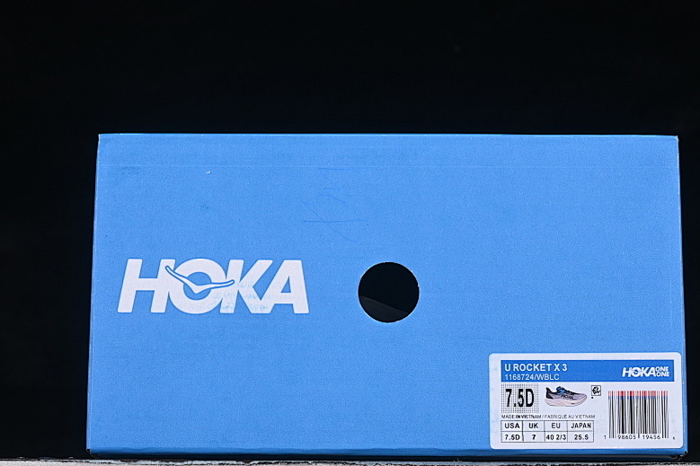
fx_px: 2022
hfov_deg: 19.6
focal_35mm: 104
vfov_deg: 13.2
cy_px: 259
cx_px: 391
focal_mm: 50
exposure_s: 1/80
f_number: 8
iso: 160
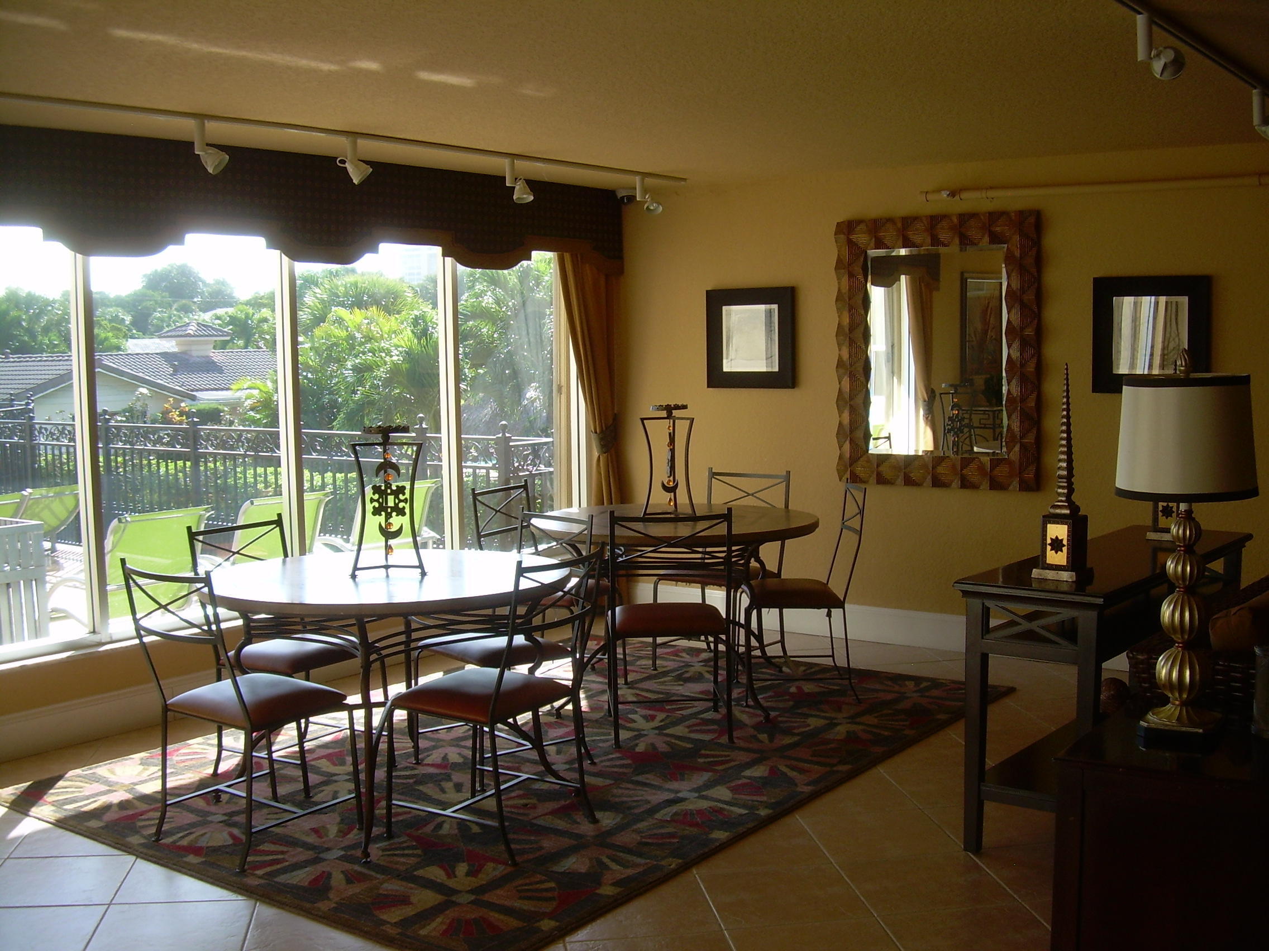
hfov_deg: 49.0
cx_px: 634
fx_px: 1393
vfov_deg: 37.7
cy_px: 476
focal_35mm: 38
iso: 50
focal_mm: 6.3
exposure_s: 1/92.5
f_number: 2.8
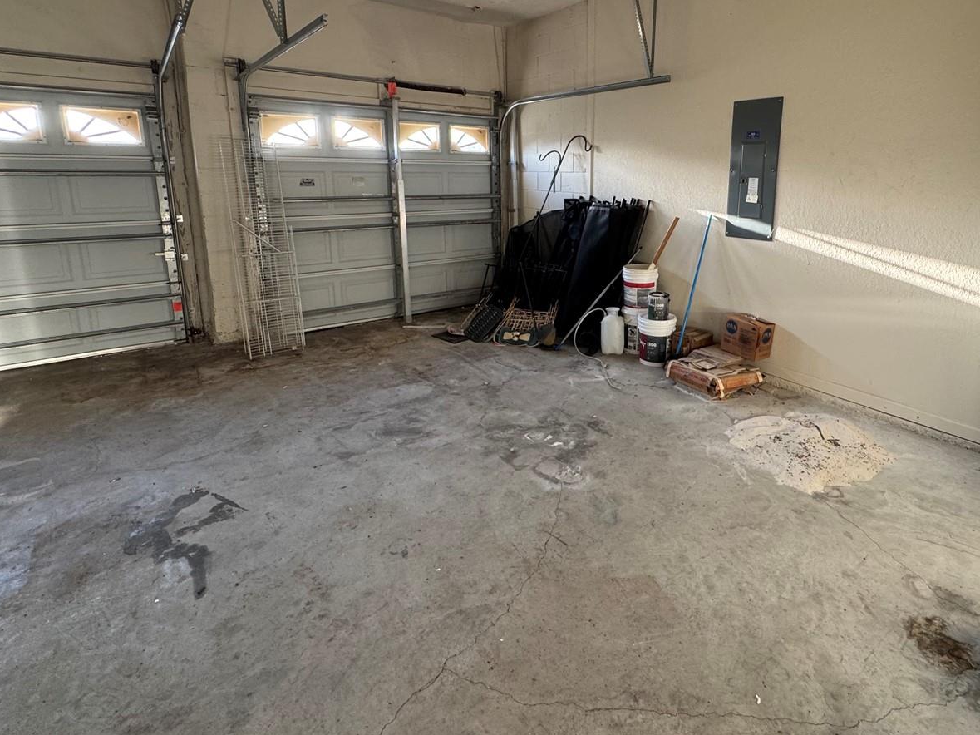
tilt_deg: -11.0
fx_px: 538
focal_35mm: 19
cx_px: 581
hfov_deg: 83.8
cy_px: 272
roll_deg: -0.5
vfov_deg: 67.5
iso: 200
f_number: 2.2
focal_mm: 2.22
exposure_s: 1/60
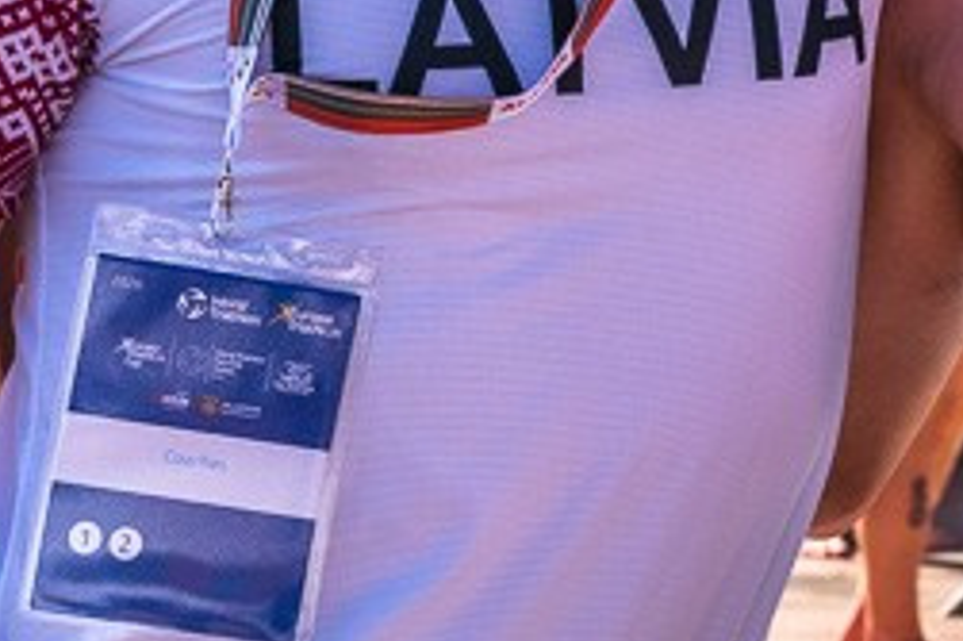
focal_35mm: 163
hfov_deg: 12.6
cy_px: 129
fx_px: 4357
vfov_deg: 8.4
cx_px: 599
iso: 320
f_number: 6.3
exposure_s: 1/1600
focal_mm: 32
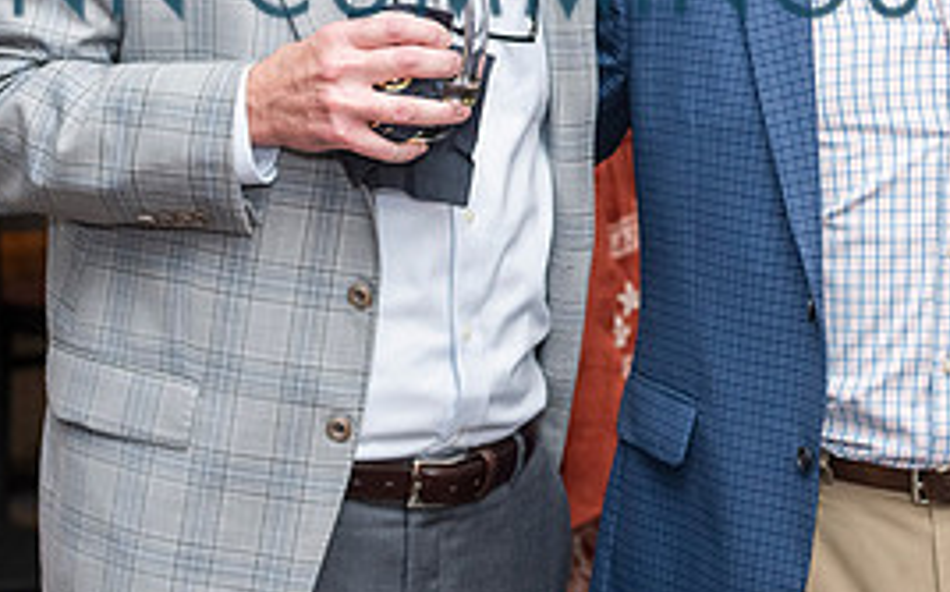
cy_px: -67
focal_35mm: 147
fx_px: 3803
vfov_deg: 8.8
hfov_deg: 14.1
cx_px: 887
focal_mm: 58
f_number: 4
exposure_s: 1/125
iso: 1250
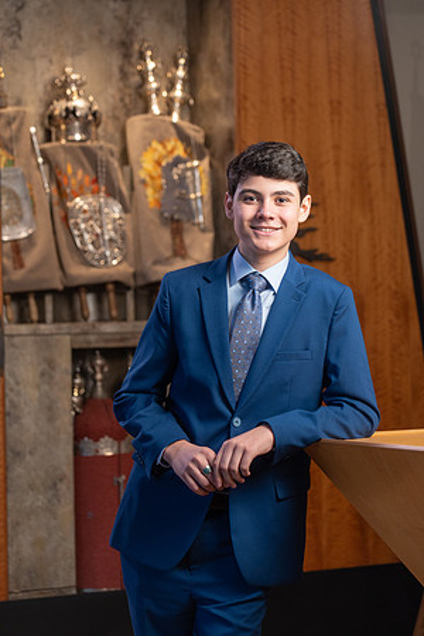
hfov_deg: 13.0
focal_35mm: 105
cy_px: 318
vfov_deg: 19.5
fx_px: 1855
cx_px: 212
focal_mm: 105
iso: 1000
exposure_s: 1/250
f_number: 4
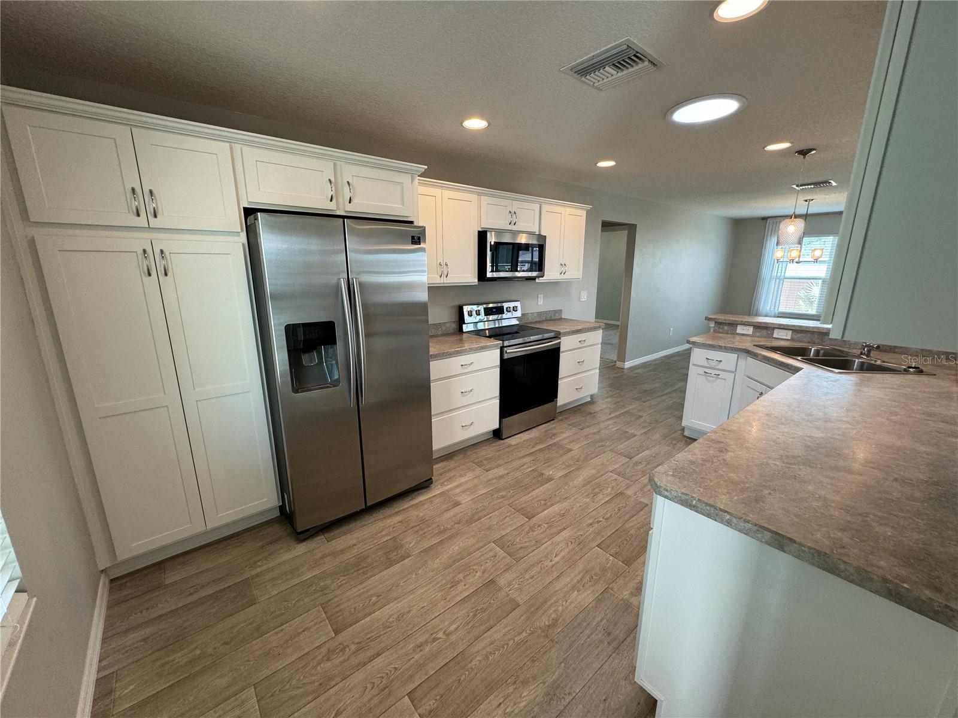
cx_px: 479
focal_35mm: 14
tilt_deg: -13.2
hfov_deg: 102.1
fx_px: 387
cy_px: 359
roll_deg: -0.5
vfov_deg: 85.7
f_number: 2.2
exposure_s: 1/120
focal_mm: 2.22
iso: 160
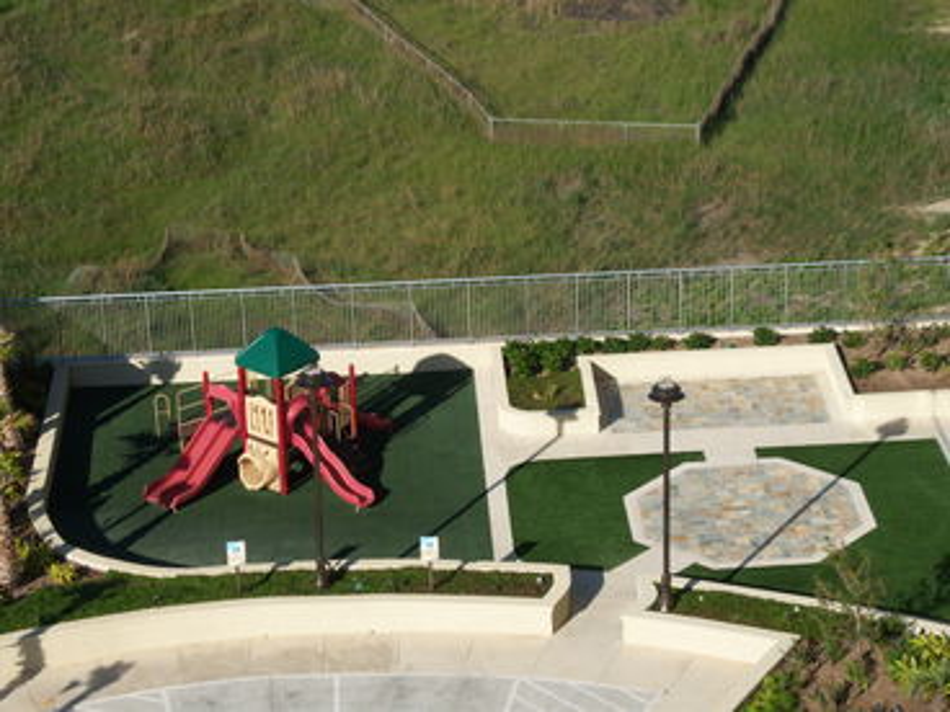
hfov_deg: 18.2
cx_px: 475
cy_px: 356
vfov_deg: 13.7
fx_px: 2964
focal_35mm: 108
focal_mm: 22.5
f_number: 4.9
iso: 80
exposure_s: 1/640
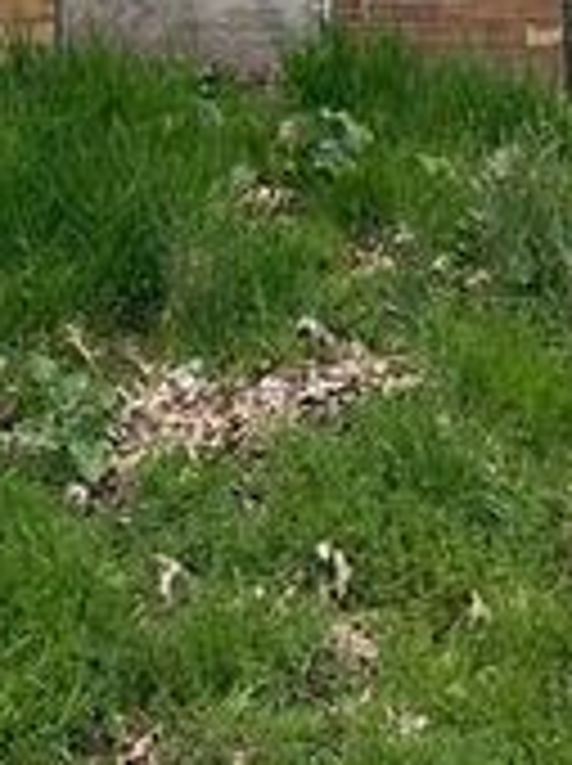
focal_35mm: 102
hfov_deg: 14.4
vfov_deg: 16.3
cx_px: 135
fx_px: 2253
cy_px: -605
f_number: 1.8
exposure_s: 1/1961
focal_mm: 4.25
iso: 32
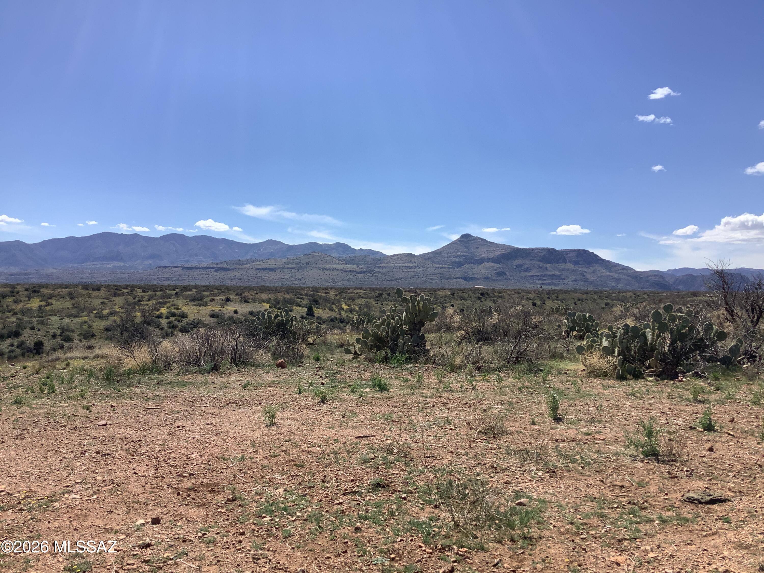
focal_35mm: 31
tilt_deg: +0.3
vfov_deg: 45.4
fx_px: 684
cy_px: 286
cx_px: 382
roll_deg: -0.5
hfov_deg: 58.4
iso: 25
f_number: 2.4
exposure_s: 1/2092
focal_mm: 3.3
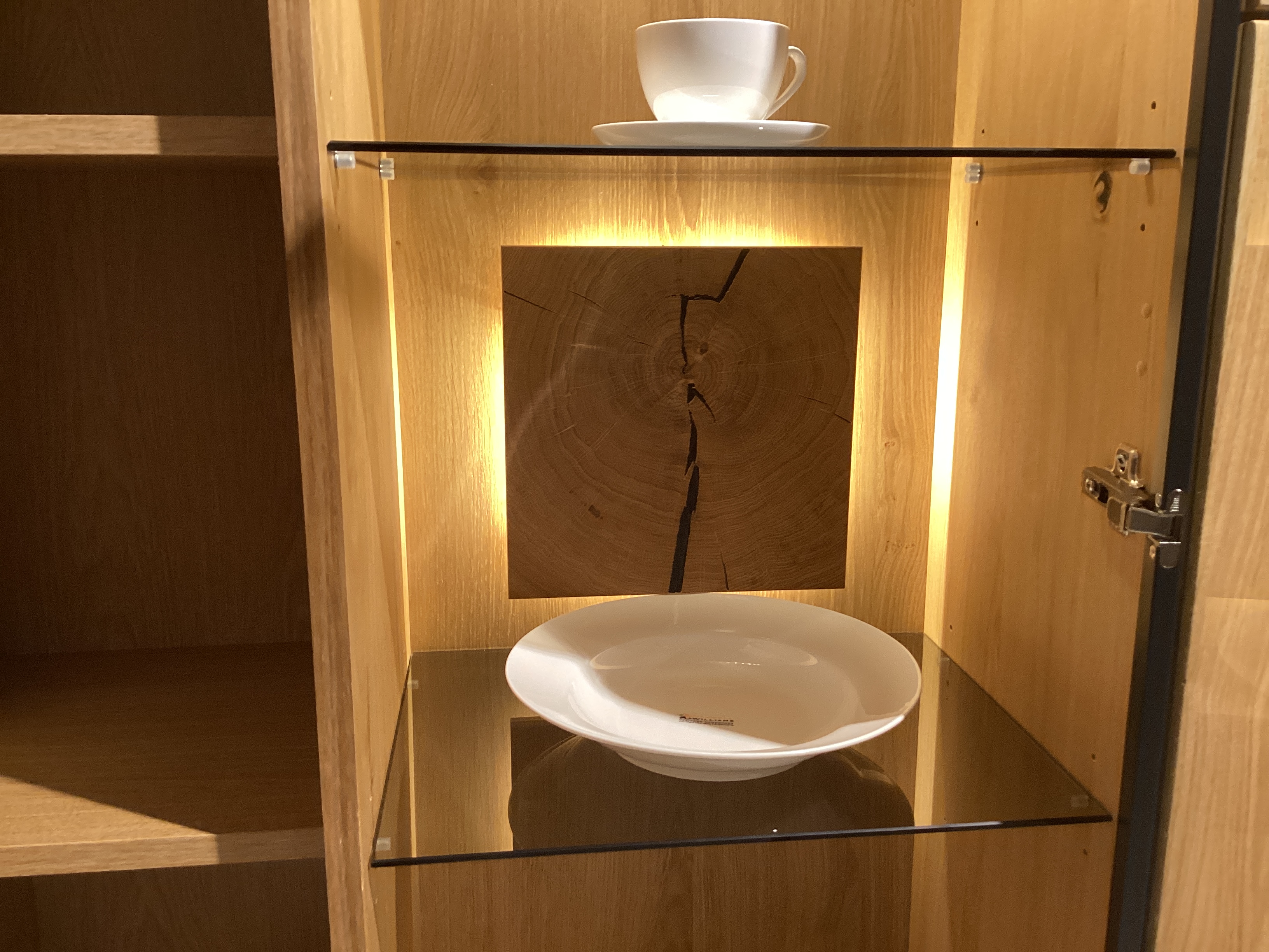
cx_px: 634
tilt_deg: -13.3
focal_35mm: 31
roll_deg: +0.3
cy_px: 476
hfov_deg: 58.4
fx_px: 1136
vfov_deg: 45.4
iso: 250
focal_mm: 3.3
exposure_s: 1/60
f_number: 2.4
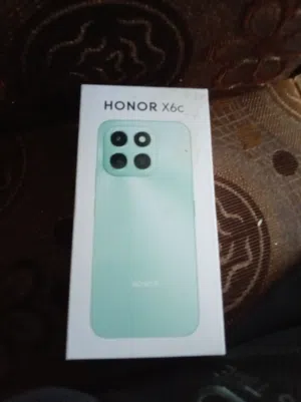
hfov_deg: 54.8
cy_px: 201
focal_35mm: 25
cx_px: 150
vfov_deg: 69.4
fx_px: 290
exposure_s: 1/16.7
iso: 1543
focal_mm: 4.15
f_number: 1.8
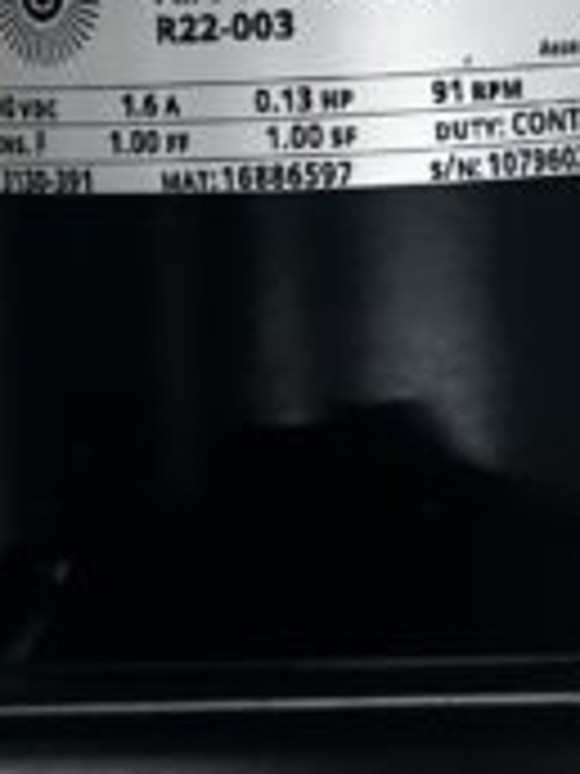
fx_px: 3463
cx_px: 171
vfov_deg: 12.4
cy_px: -202
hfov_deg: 9.6
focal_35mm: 155
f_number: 1.5
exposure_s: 1/120
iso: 80
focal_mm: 5.7
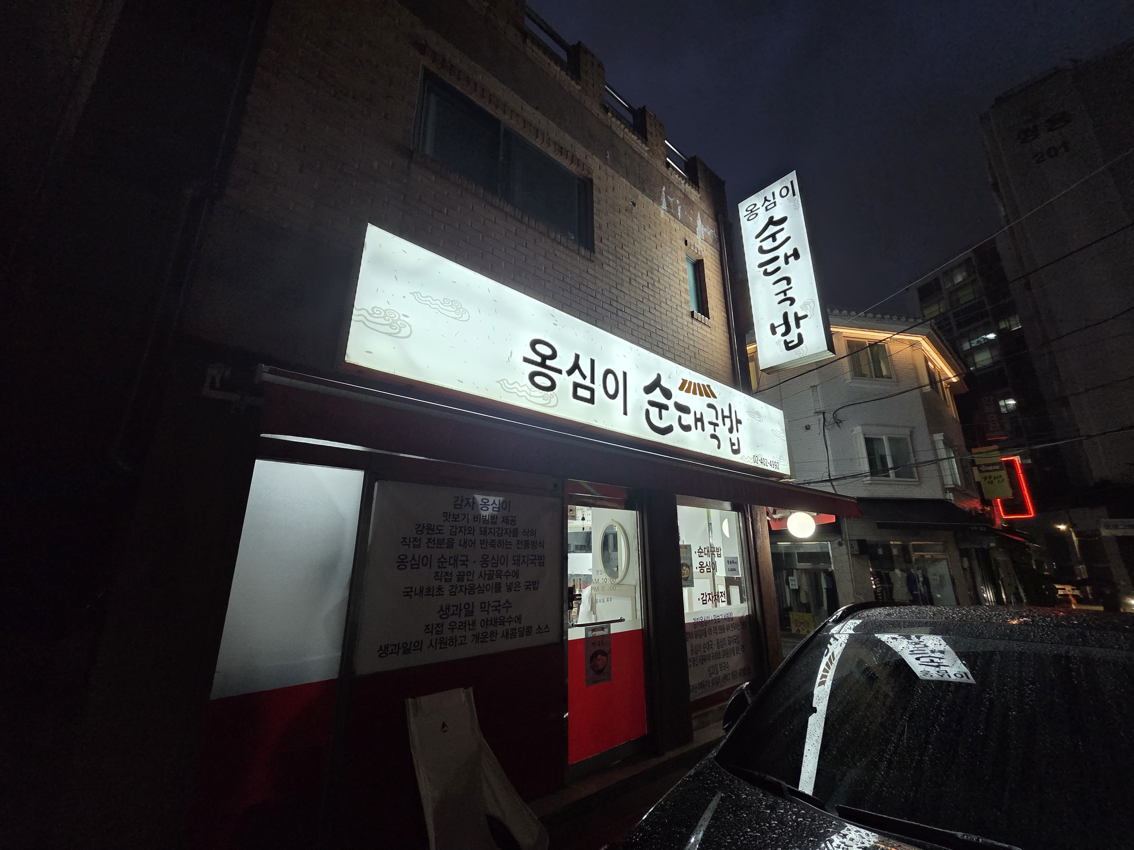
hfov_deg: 106.2
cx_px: 567
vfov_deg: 89.9
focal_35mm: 13
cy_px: 425
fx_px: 426
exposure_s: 1/60
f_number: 2.2
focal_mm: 2.2
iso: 640
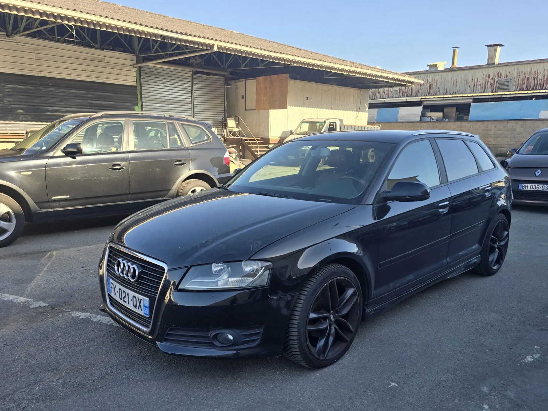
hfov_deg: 65.3
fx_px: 427
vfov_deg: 51.1
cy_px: 240
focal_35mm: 27
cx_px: 268
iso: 12
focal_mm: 6.3
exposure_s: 1/278
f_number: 1.7
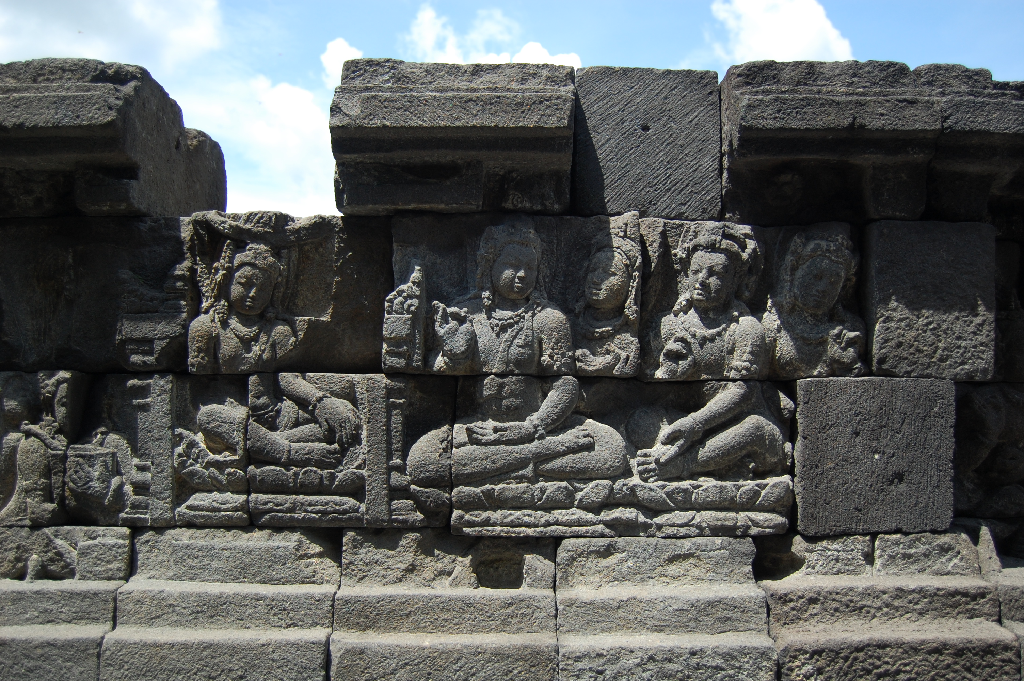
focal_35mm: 33
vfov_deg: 39.9
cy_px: 340
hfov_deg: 57.3
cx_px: 512
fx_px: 938
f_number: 3.8
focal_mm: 22
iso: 200
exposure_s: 1/1000
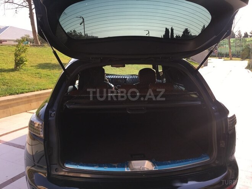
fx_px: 211
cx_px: 126
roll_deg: +0.0
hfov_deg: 61.7
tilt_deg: -13.2
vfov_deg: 48.2
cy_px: 94
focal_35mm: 29
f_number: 2.2
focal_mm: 4.15
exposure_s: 1/343
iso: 25
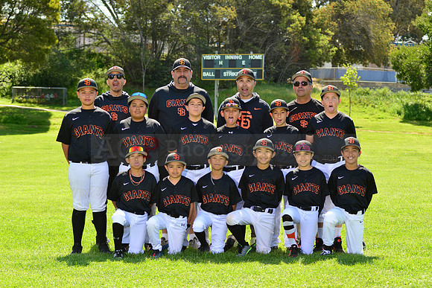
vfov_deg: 15.9
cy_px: 144
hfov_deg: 23.6
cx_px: 216
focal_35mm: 86
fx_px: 1032
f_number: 8
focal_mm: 86
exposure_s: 1/250
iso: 200
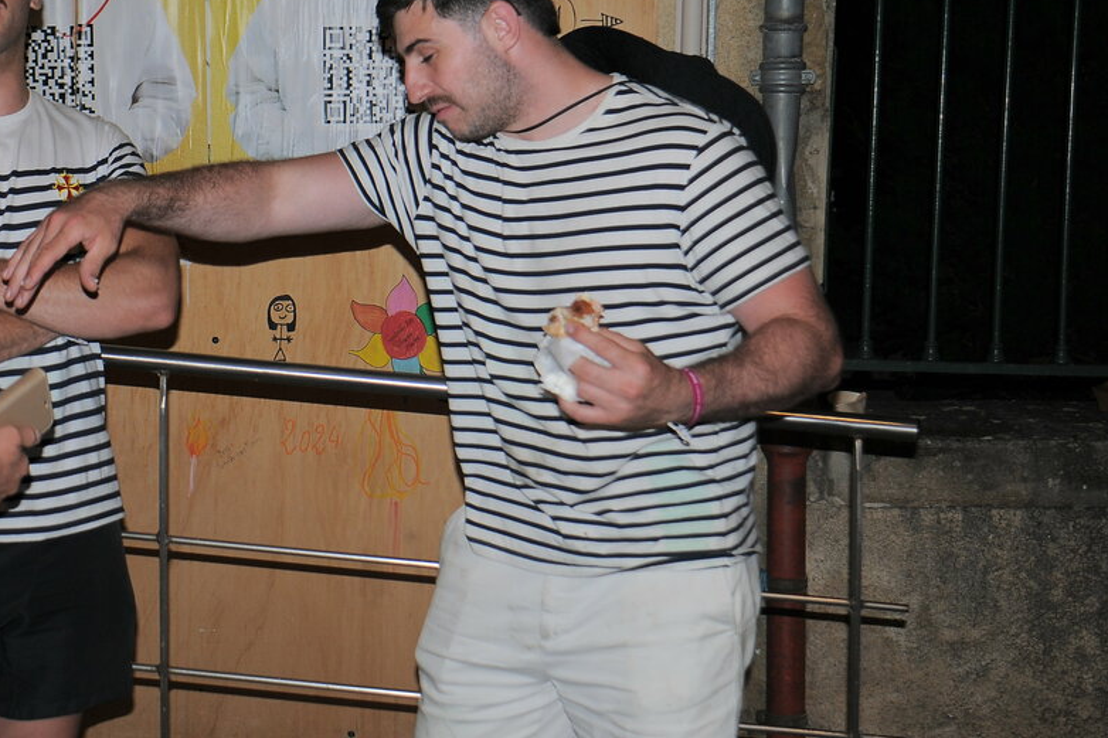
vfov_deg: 22.1
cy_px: 215
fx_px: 1877
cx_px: 400
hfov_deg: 32.7
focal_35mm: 61
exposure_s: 1/60
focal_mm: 26
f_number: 3.3
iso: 200
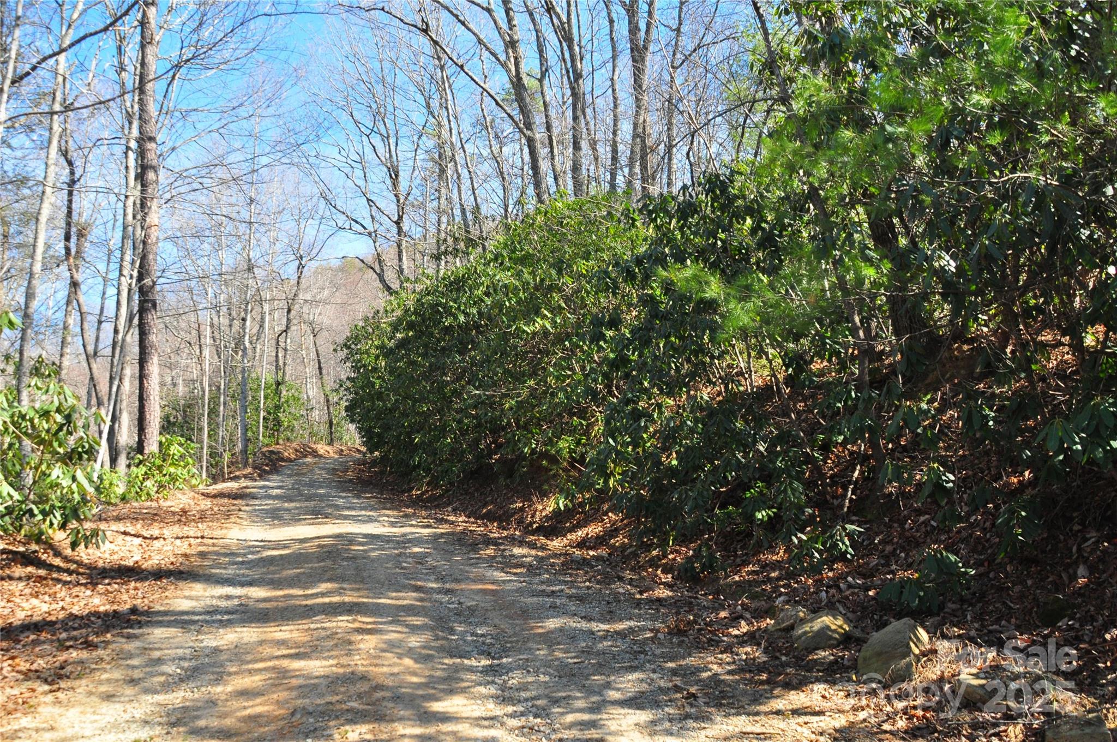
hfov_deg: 57.3
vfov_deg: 39.9
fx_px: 1023
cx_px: 558
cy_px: 371
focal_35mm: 33
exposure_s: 1/320
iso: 800
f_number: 10
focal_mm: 22
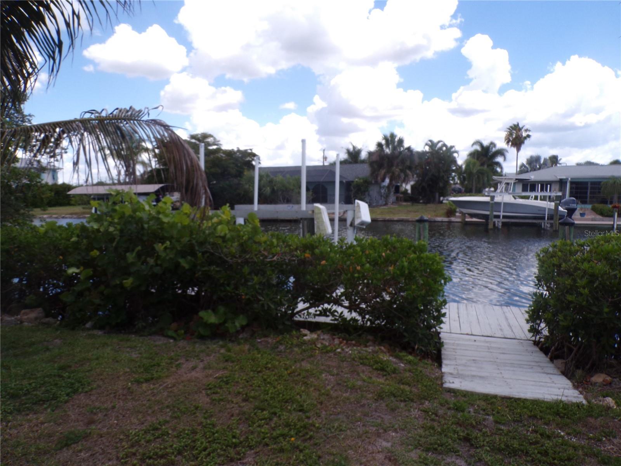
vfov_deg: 56.8
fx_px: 431
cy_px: 233
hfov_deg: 71.6
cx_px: 310
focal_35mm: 24
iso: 80
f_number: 5.8
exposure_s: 1/220
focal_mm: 4.3
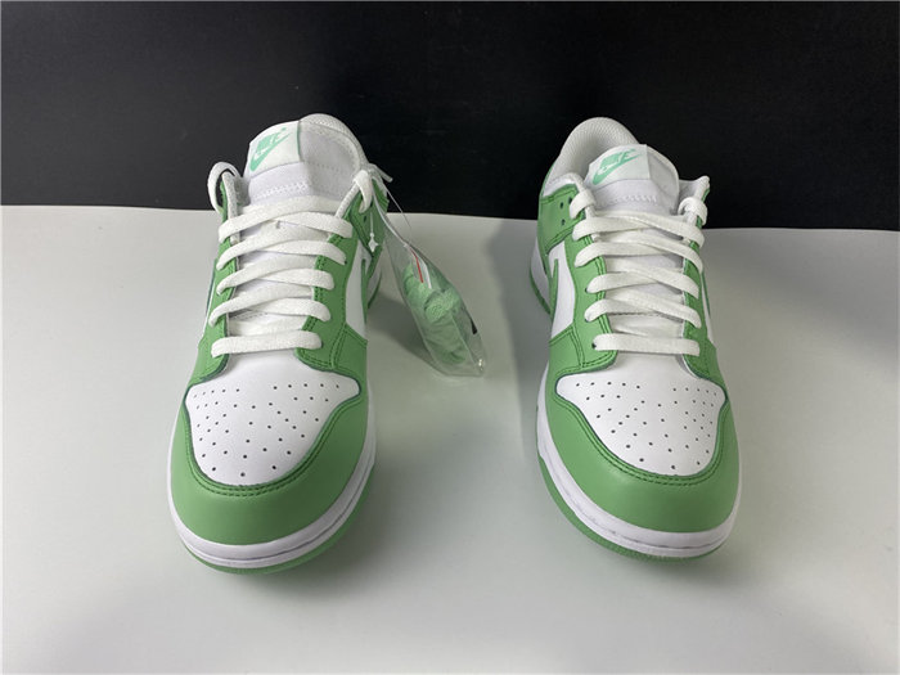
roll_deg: -0.6
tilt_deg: -36.9
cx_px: 450
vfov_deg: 53.1
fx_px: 676
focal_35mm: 26
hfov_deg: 67.3
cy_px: 338
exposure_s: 1/105
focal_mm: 4.25
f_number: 1.8
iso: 125
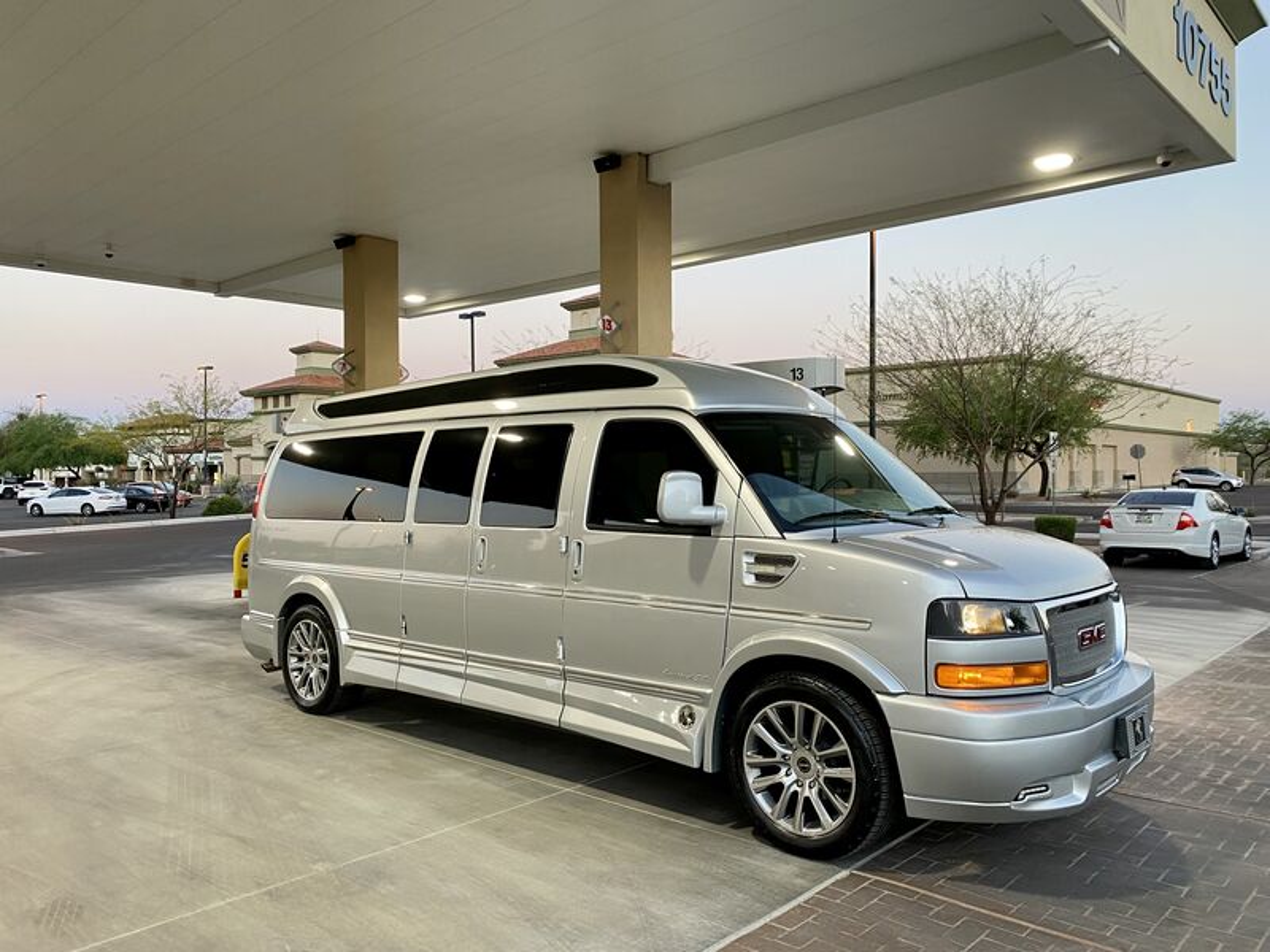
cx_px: 635
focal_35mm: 26
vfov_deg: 53.1
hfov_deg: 67.3
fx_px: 954
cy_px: 476
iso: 80
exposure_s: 1/60
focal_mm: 4.25
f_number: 1.8
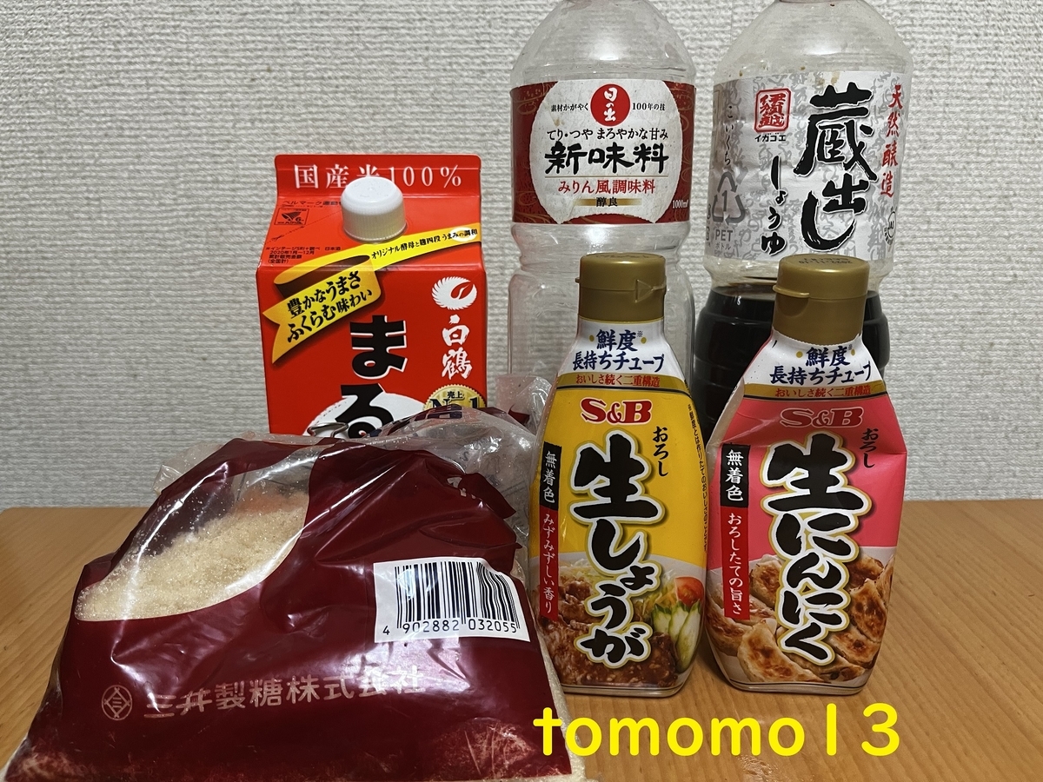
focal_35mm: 26
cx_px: 522
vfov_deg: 53.1
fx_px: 783
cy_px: 391
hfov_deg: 67.3
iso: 160
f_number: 1.6
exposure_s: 1/50
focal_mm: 5.1
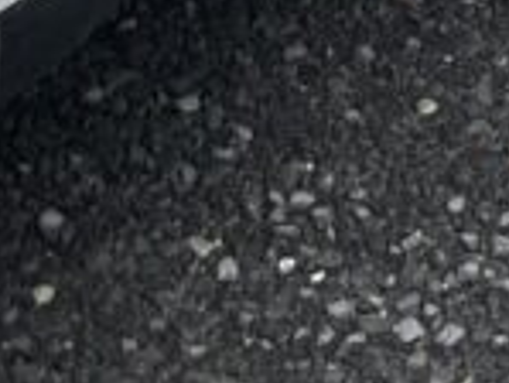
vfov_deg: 6.7
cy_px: -810
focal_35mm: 199
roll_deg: +0.1
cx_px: 417
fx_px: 2928
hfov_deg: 9.9
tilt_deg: -19.0
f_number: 1.8
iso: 16
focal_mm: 3
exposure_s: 1/1786
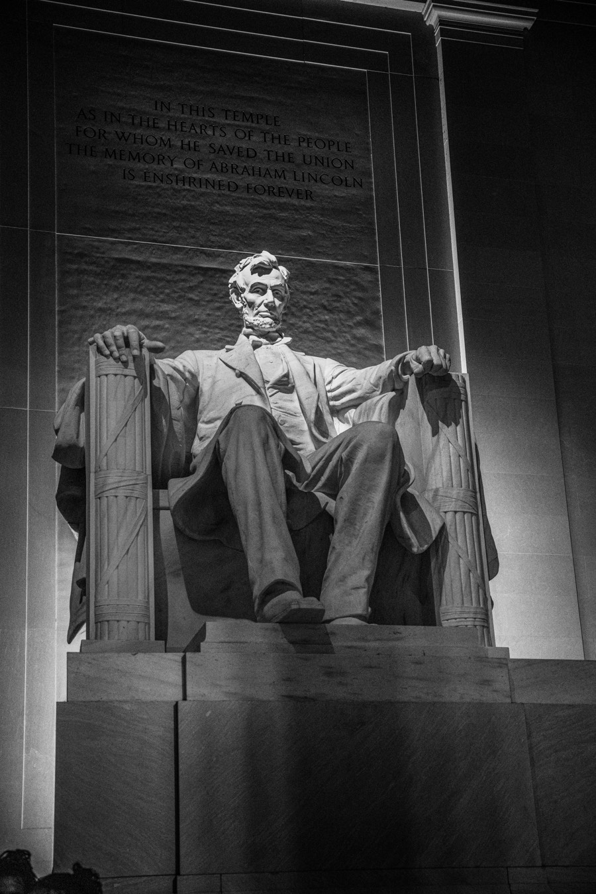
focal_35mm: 43
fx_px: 1068
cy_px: 447
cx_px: 298
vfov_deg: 45.4
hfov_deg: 31.2
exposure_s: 1/25
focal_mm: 43
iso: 2000
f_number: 2.8
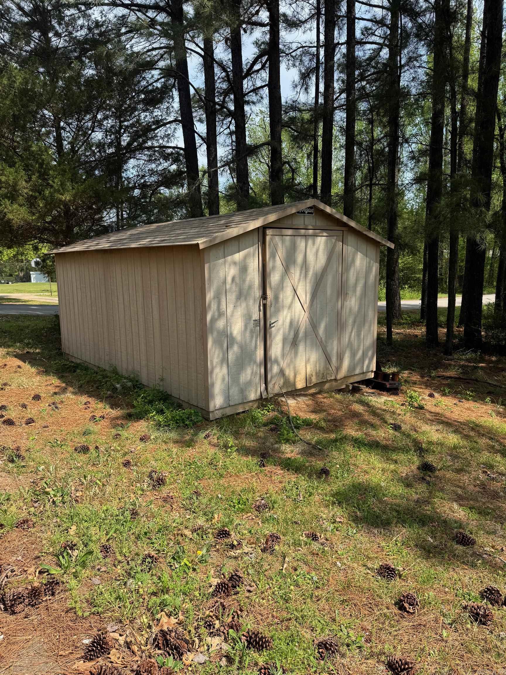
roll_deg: +1.3
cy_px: 338
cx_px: 253
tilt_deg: -10.1
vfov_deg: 71.6
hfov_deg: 56.8
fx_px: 468
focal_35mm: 24
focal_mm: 6.76
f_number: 1.78
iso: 80
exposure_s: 1/2105
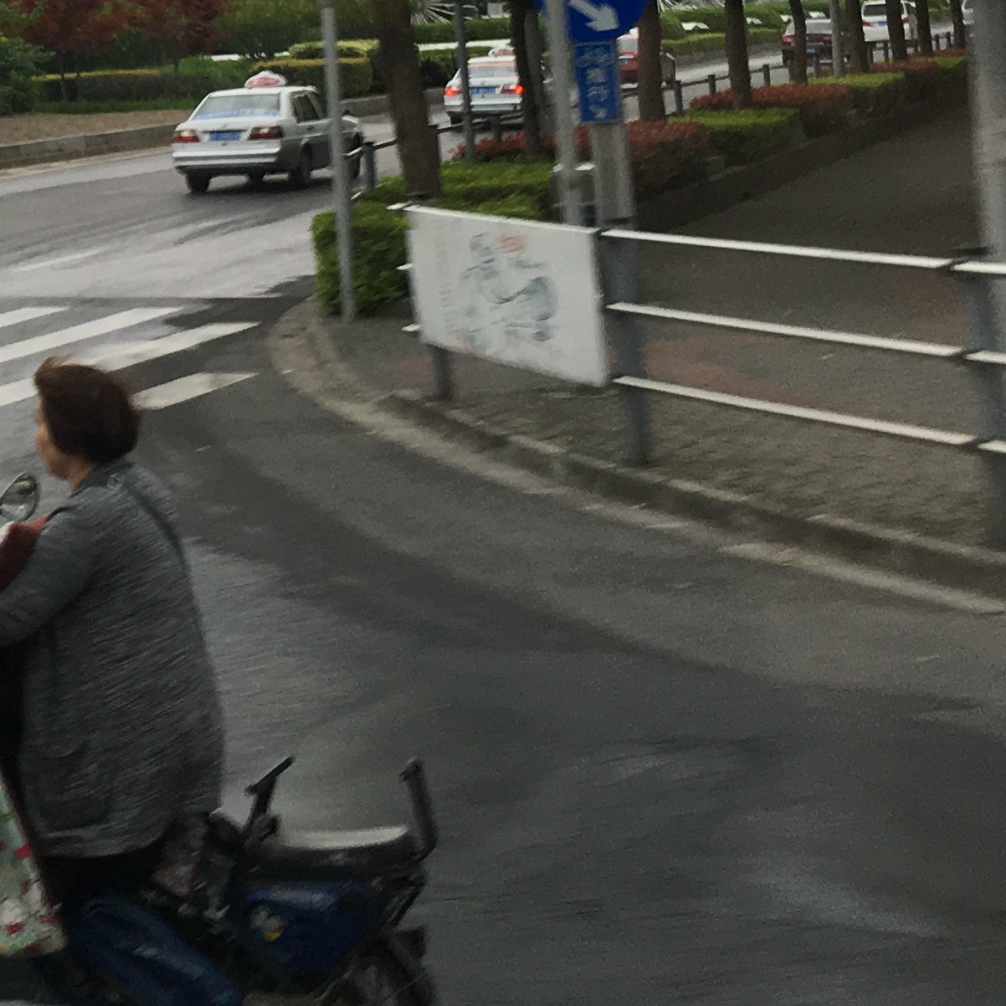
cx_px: -449
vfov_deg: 19.5
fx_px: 2828
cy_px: -27
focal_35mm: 86
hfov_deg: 18.2
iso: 32
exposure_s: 1/100
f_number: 2.2
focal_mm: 4.15
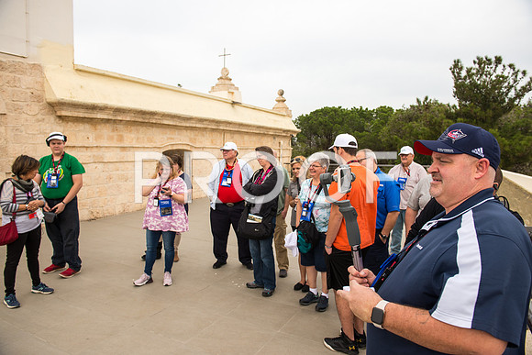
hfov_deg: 73.7
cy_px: 178
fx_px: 355
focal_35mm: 24
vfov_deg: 53.2
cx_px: 266
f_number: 3.5
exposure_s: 1/640
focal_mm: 24
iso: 100
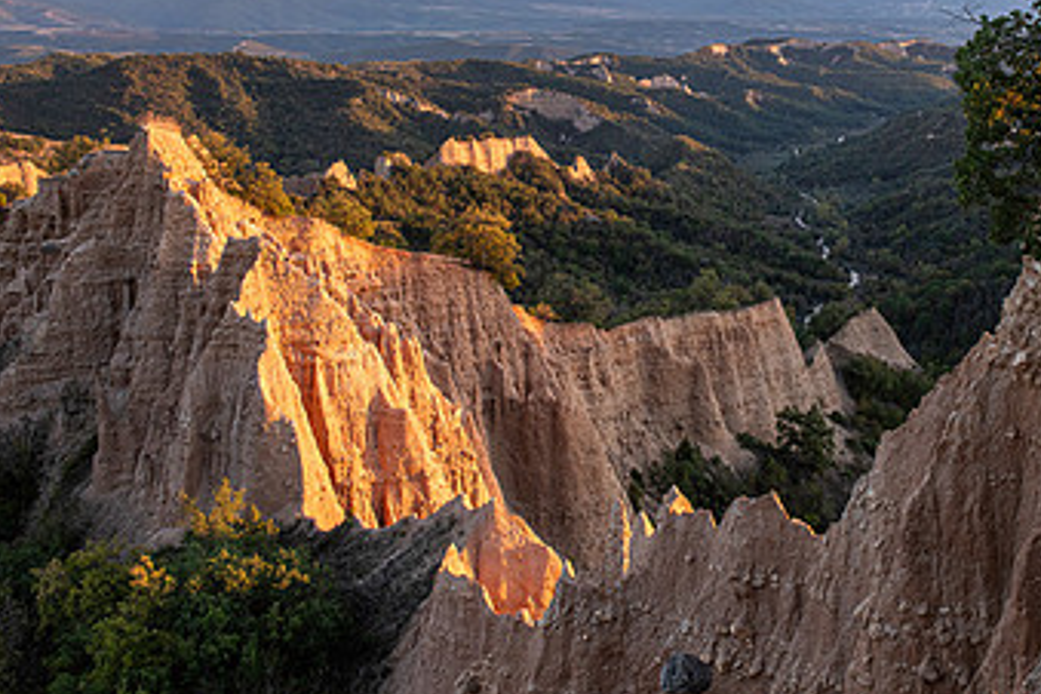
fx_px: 1532
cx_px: 731
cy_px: 155
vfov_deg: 25.2
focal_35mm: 53
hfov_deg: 36.9
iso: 400
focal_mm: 31
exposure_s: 1/50
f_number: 11
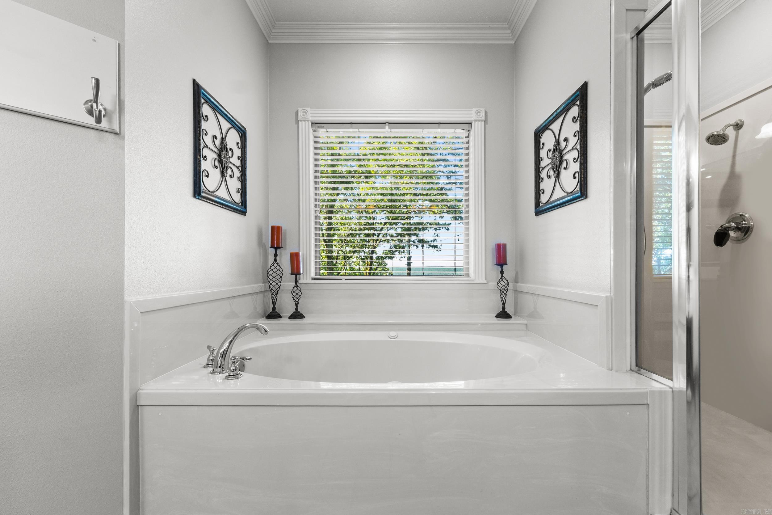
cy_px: 258
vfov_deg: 77.3
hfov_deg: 100.4
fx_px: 322
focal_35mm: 15
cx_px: 386
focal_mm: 10
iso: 320
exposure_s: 1/5
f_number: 8
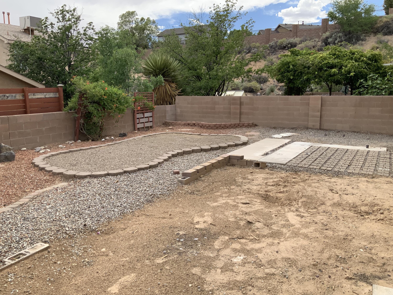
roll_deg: +0.8
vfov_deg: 48.2
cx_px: 196
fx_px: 329
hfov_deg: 61.7
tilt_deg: -10.1
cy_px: 148
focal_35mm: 29
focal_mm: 3
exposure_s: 1/883
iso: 16
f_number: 1.8
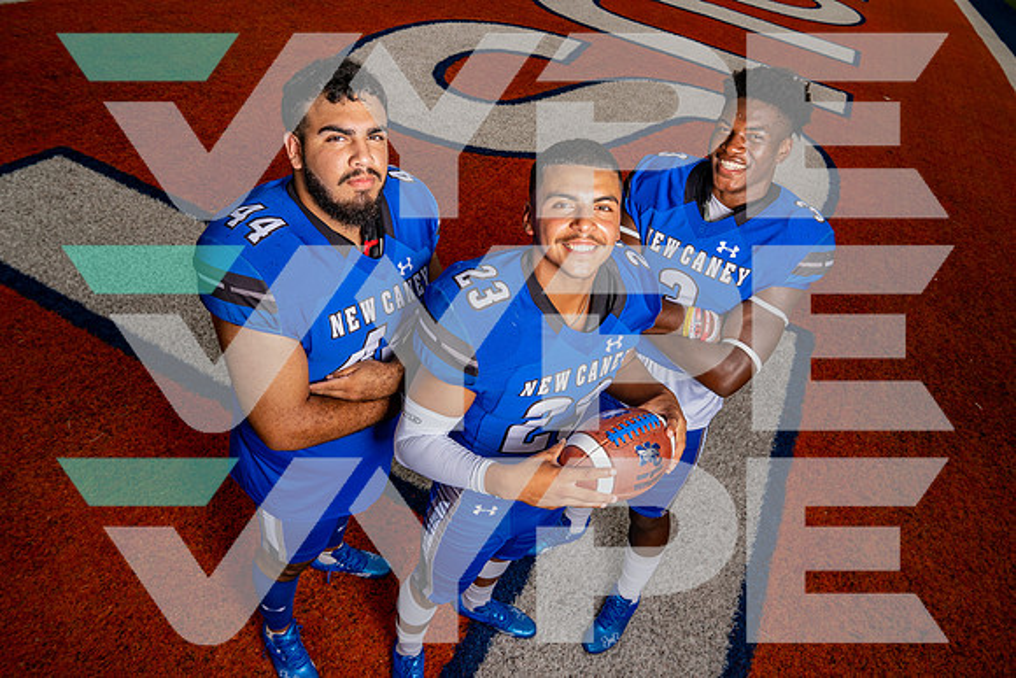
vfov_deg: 53.2
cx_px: 508
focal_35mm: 24
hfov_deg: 73.7
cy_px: 339
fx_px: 677
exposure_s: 1/250
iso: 100
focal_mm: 24
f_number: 8
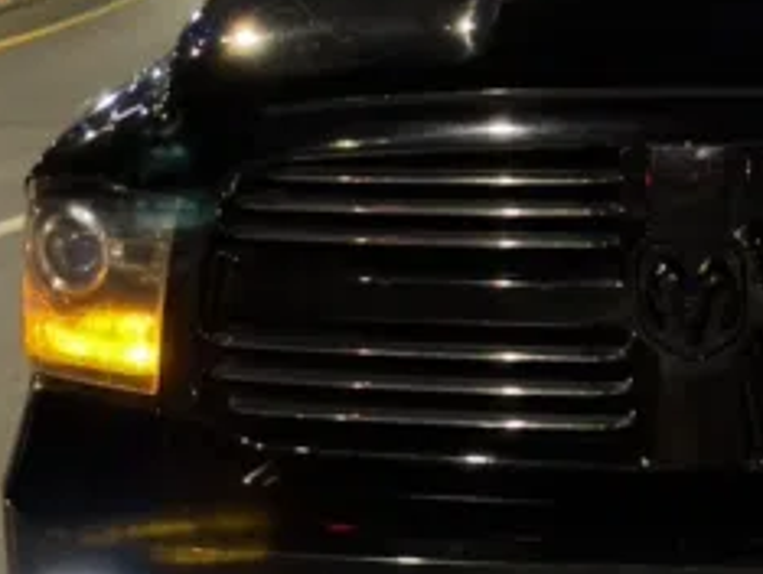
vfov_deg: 13.2
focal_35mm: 112
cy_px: 421
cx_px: 815
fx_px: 2471
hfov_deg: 17.0
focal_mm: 6.76
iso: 400
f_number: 1.78
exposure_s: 1/40
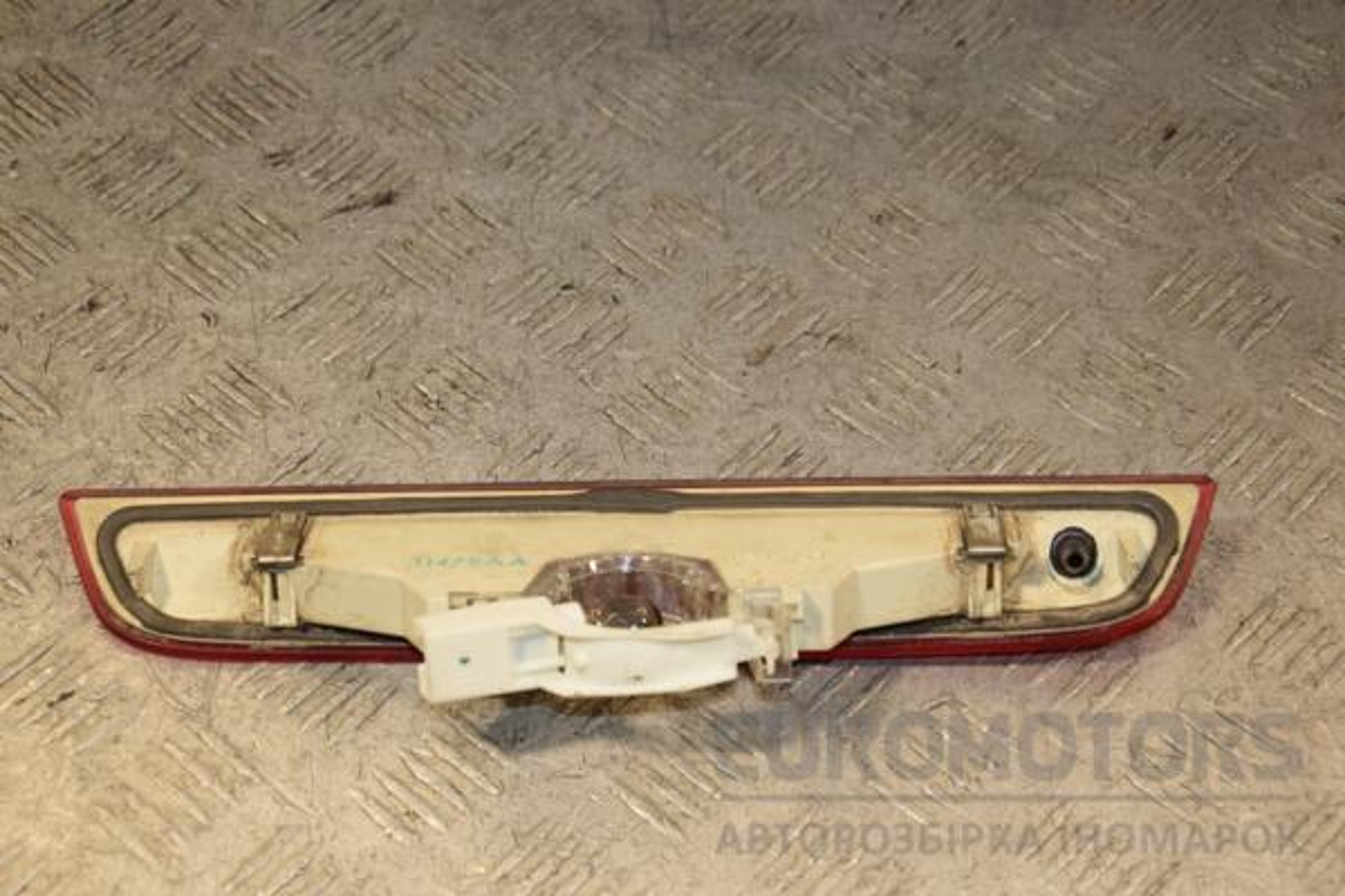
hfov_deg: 28.1
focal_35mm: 72
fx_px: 2690
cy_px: 448
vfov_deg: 18.9
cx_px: 672
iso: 800
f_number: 6.3
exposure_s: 1/200
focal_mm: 48
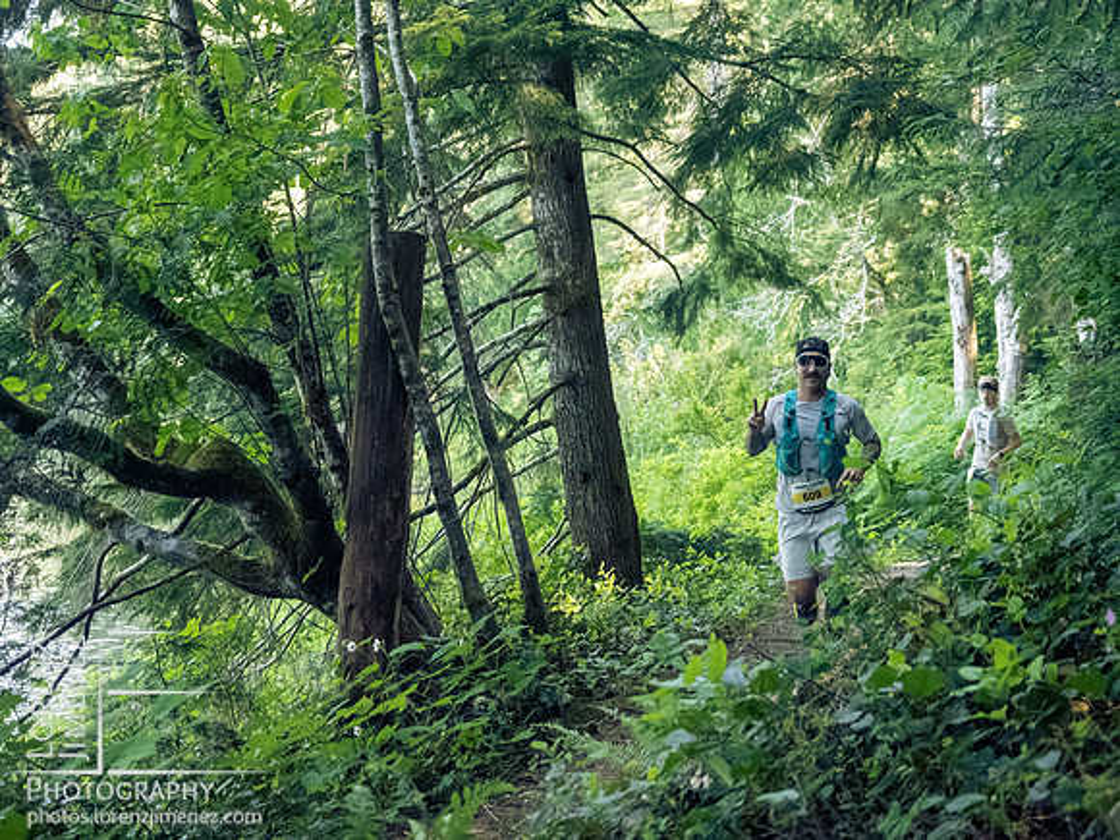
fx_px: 2006
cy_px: 420
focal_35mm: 62
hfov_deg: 31.2
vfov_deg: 23.7
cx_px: 560
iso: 6400
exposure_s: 1/1250
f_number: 2.8
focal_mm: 31
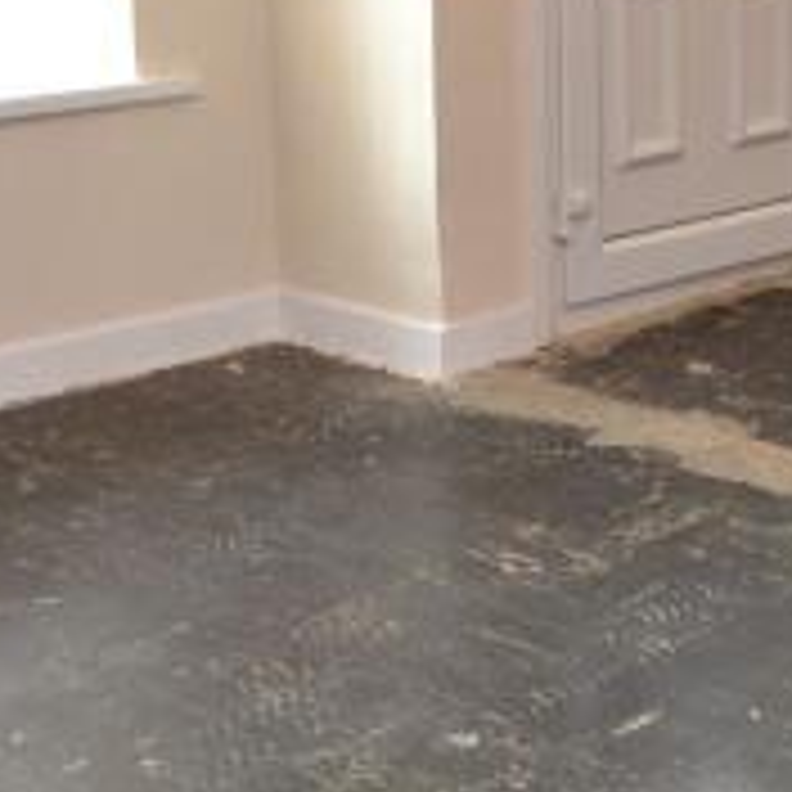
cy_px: 34
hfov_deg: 23.1
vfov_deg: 22.6
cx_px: 603
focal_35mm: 74
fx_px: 1916
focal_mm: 10
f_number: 4
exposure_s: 1/60
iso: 400
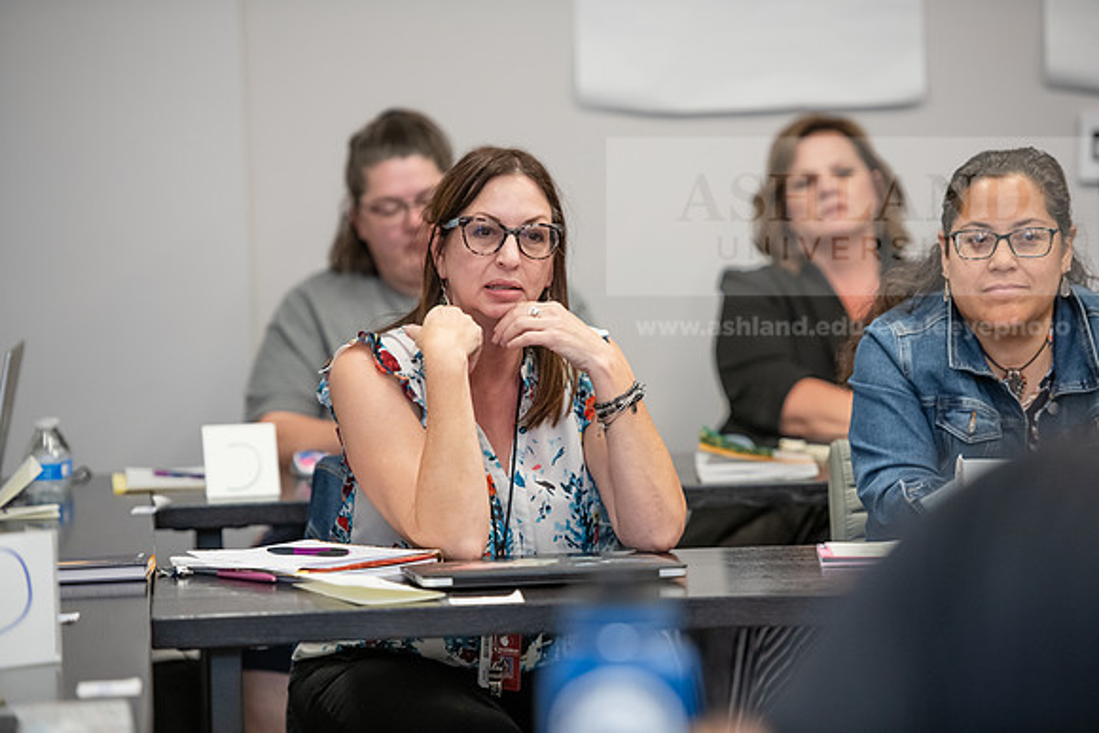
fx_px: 5038
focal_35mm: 165
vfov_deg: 8.3
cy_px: 366
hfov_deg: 12.4
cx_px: 550
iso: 1250
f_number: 2.8
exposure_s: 1/200
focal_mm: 165
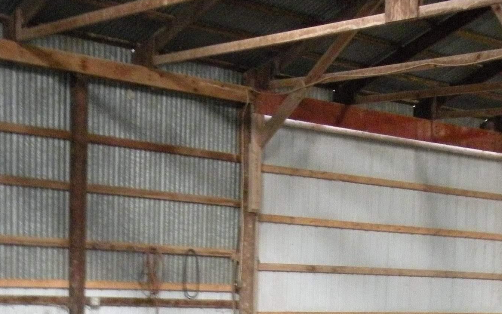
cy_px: 321
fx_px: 1095
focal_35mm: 80
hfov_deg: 24.6
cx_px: 506
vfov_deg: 16.0
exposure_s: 1/12.2
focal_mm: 5.8
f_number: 3.2
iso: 400
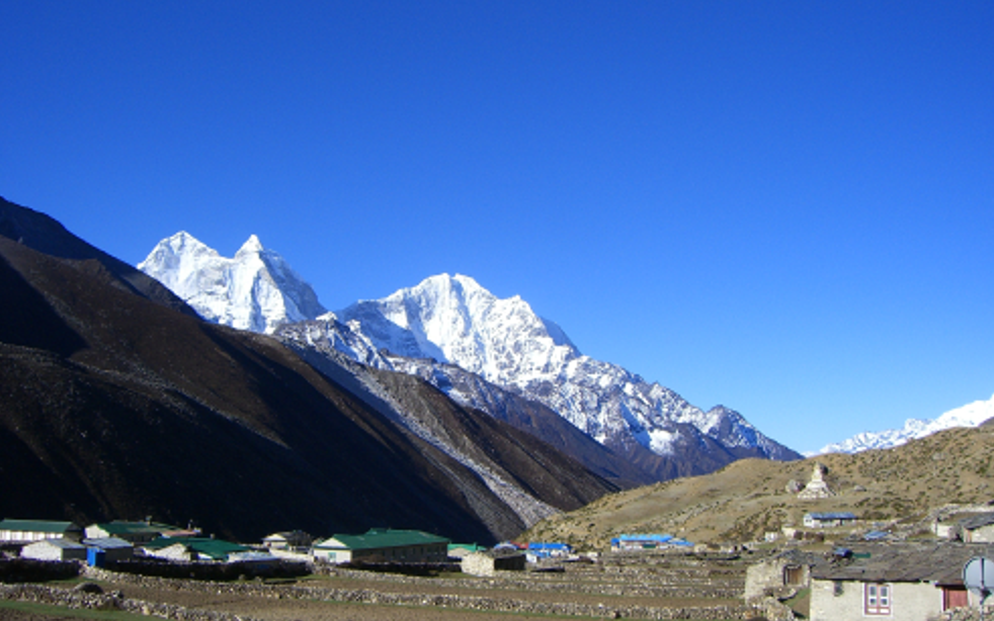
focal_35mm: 41
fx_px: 1111
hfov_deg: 48.2
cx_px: 502
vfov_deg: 31.3
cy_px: 321
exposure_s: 1/640
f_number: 4.3
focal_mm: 6.2
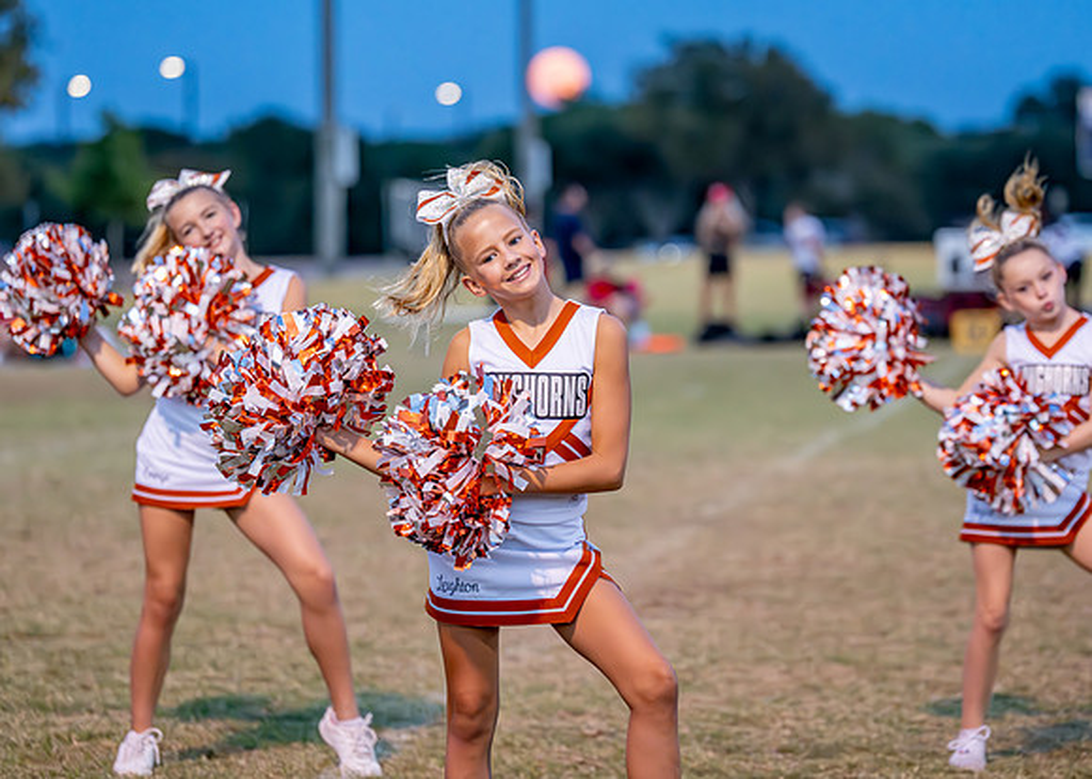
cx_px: 587
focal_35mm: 165
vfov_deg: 8.7
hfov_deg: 12.2
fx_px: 5123
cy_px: 326
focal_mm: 133
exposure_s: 1/1000
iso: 5000
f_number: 2.8
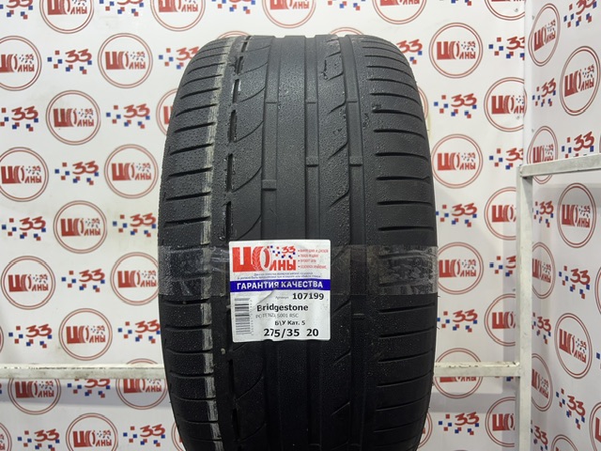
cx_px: 300
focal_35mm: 26
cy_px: 226
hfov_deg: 67.3
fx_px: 451
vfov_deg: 53.1
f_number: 1.5
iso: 64
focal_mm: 5.7
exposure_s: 1/100
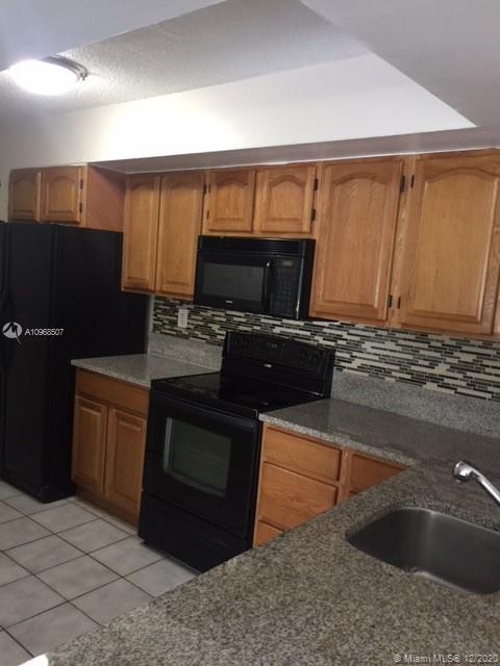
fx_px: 559
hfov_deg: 48.2
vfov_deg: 61.7
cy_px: 333
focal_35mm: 29
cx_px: 250
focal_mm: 4.15
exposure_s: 1/15
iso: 64
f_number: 2.2
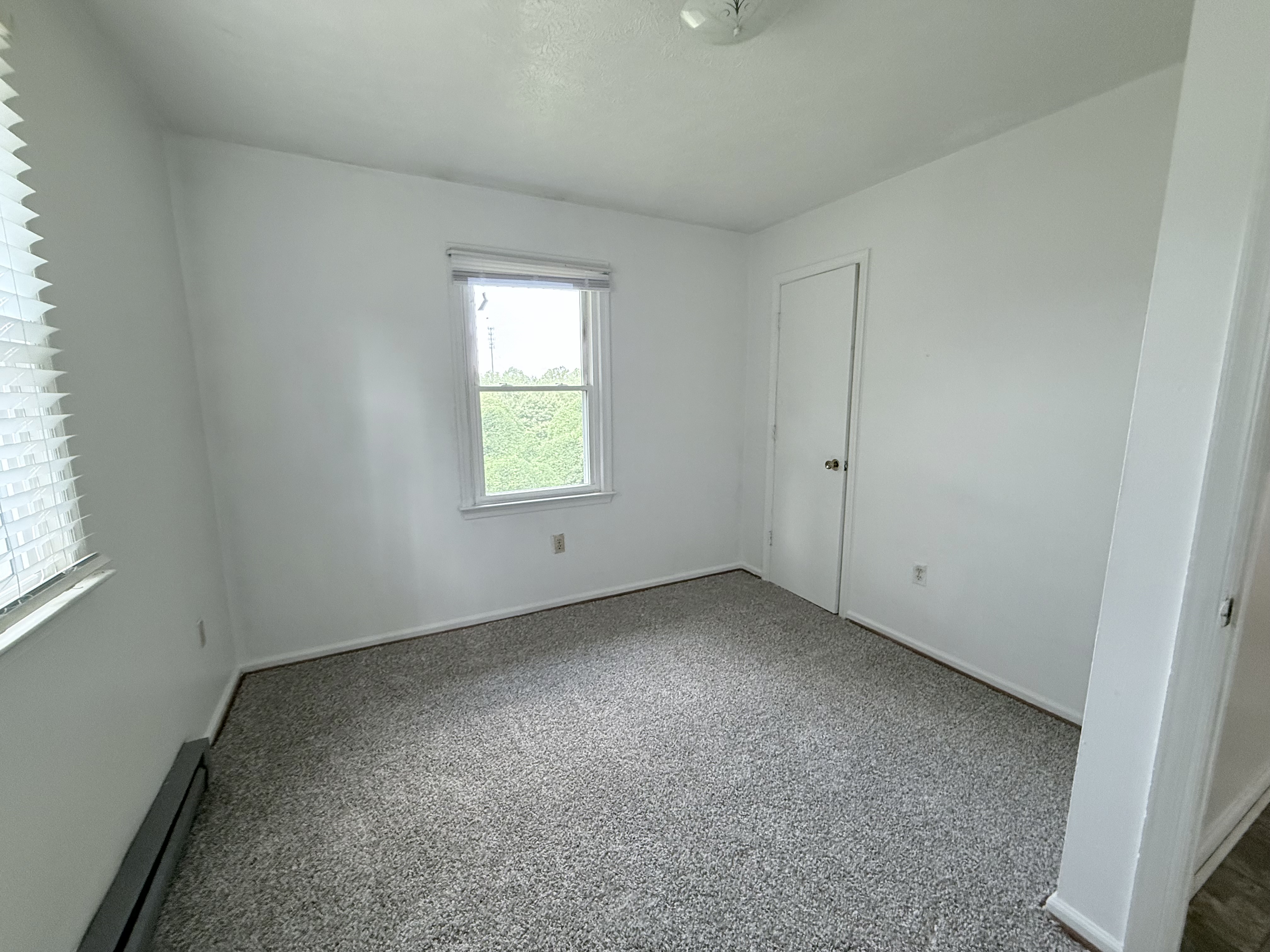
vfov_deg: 85.7
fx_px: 514
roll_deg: +0.5
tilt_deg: -9.2
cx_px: 635
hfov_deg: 102.1
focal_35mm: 14
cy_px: 476
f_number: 2.2
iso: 400
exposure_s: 1/120
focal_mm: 2.22
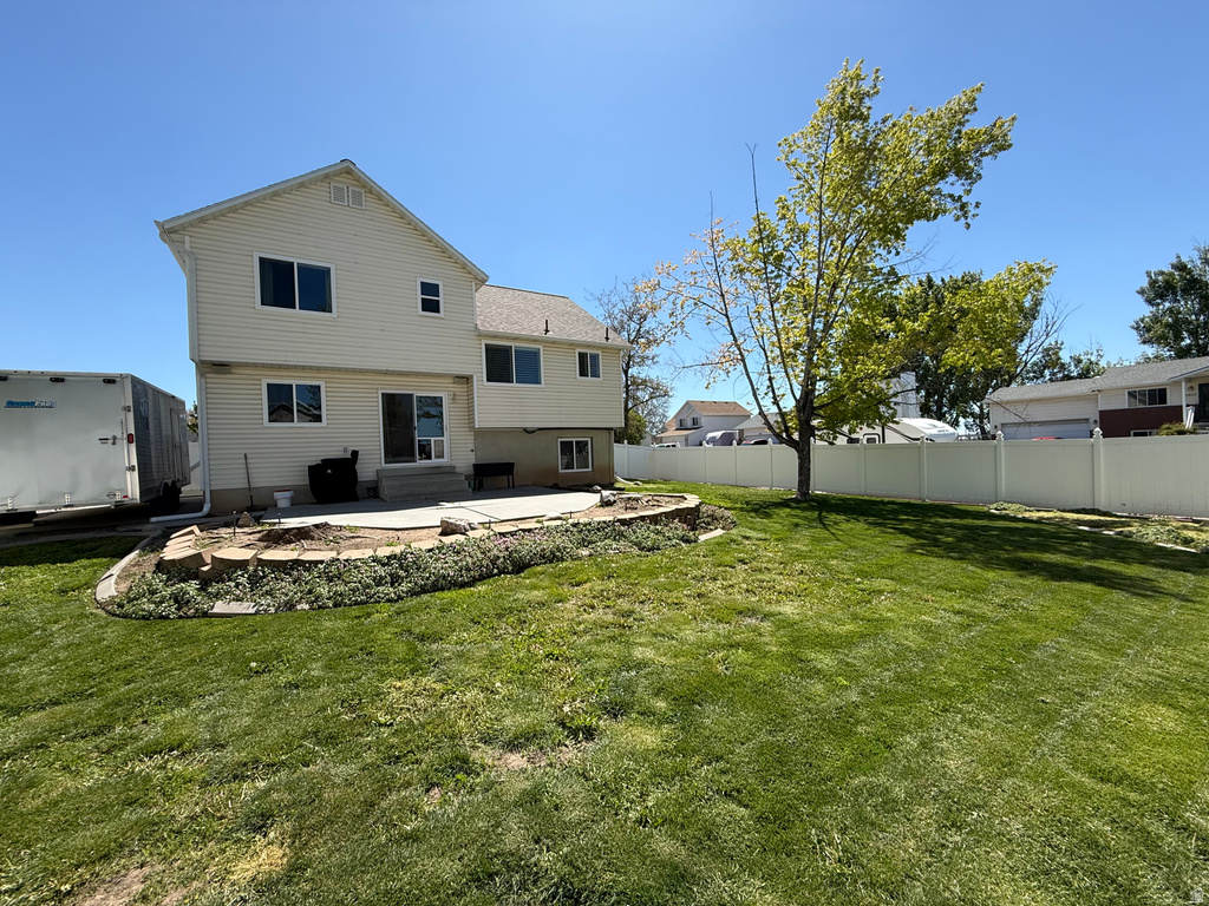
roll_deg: +2.3
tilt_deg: +0.2
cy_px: 453
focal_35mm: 14
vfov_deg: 85.7
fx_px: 489
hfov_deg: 102.1
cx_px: 604
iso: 50
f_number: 2.2
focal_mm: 2.22
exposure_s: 1/1698
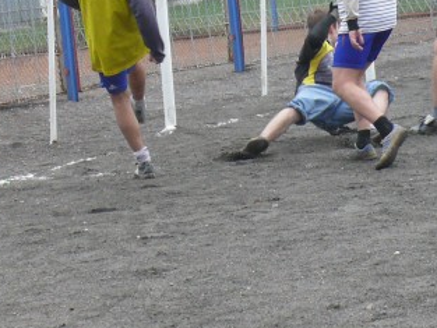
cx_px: 292
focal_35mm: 182
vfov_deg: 8.1
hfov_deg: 10.8
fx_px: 2298
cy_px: 35
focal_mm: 12.5
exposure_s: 1/250
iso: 200
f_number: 3.2
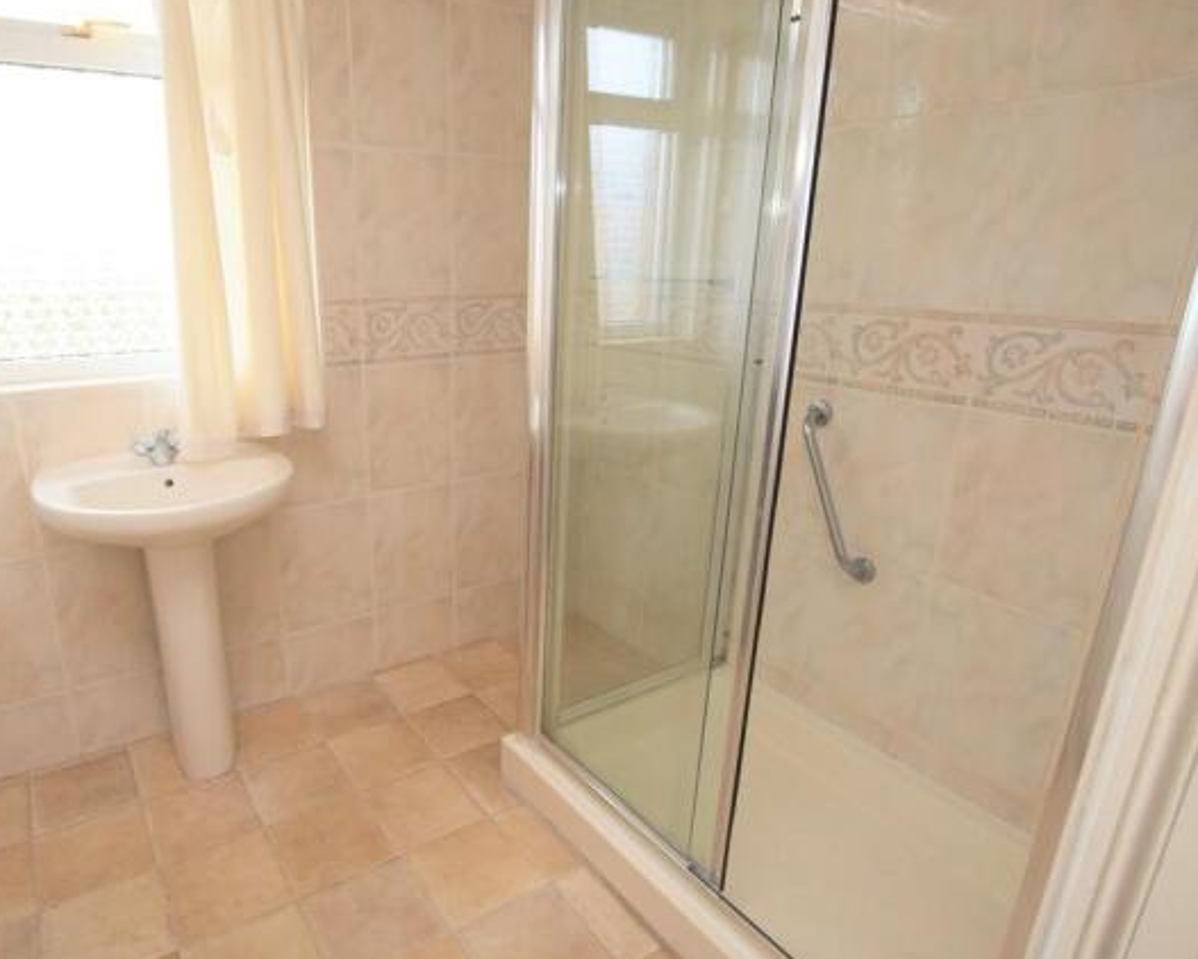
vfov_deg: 65.6
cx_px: 460
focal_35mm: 21
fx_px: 745
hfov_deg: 76.4
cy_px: 485
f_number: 5.6
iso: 500
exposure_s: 1/125
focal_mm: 12
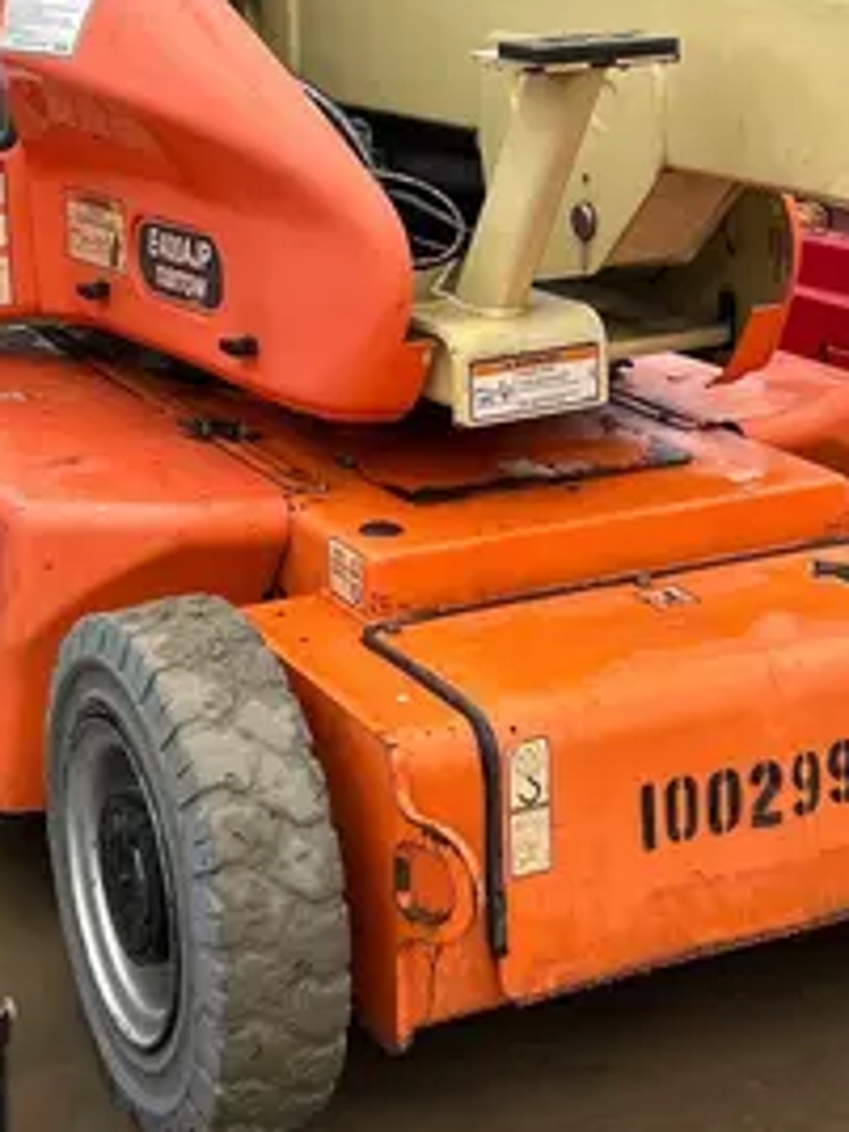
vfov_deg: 27.0
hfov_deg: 20.7
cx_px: 376
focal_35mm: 71
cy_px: 260
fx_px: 2322
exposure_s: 1/1183
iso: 50
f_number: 1.5
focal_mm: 5.7
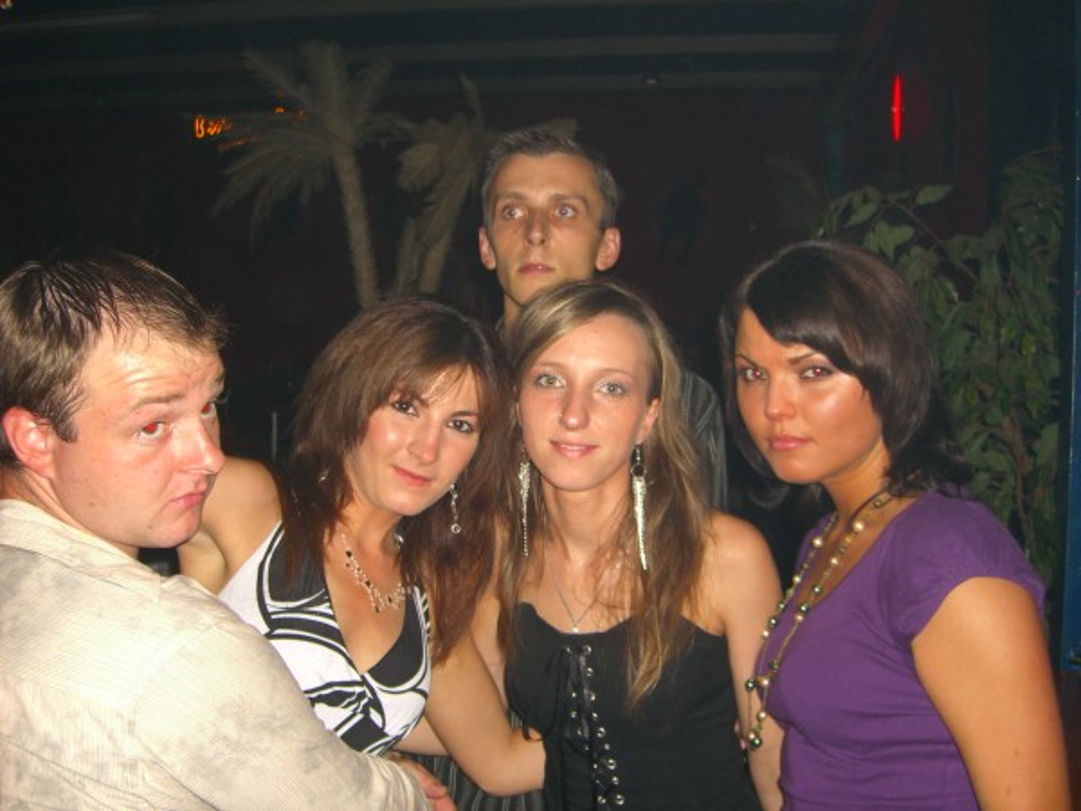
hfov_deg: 49.0
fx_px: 1187
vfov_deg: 37.7
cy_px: 406
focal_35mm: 38
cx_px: 540
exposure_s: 1/60
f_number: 2.8
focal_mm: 7.9
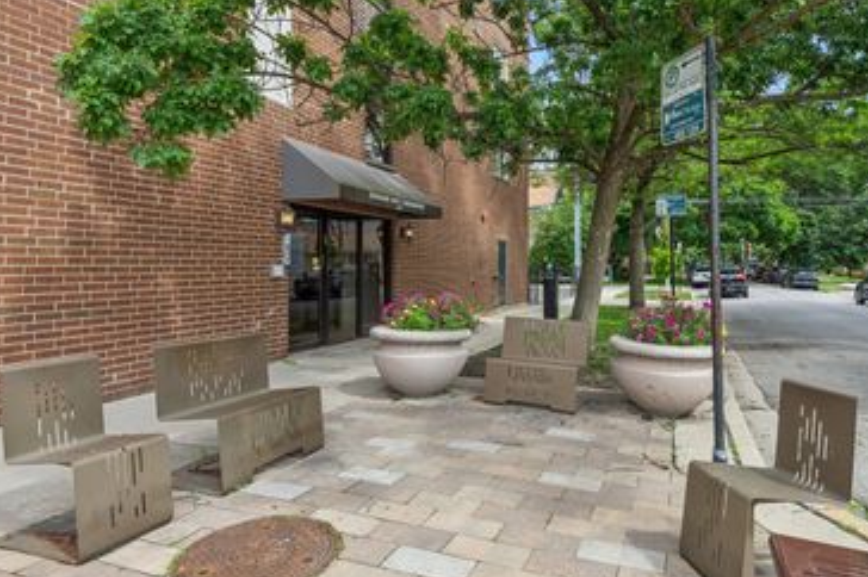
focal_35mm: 22
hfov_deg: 78.0
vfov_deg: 57.0
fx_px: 530
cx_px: 508
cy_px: 259
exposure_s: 1/400
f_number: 8
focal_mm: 16
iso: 200
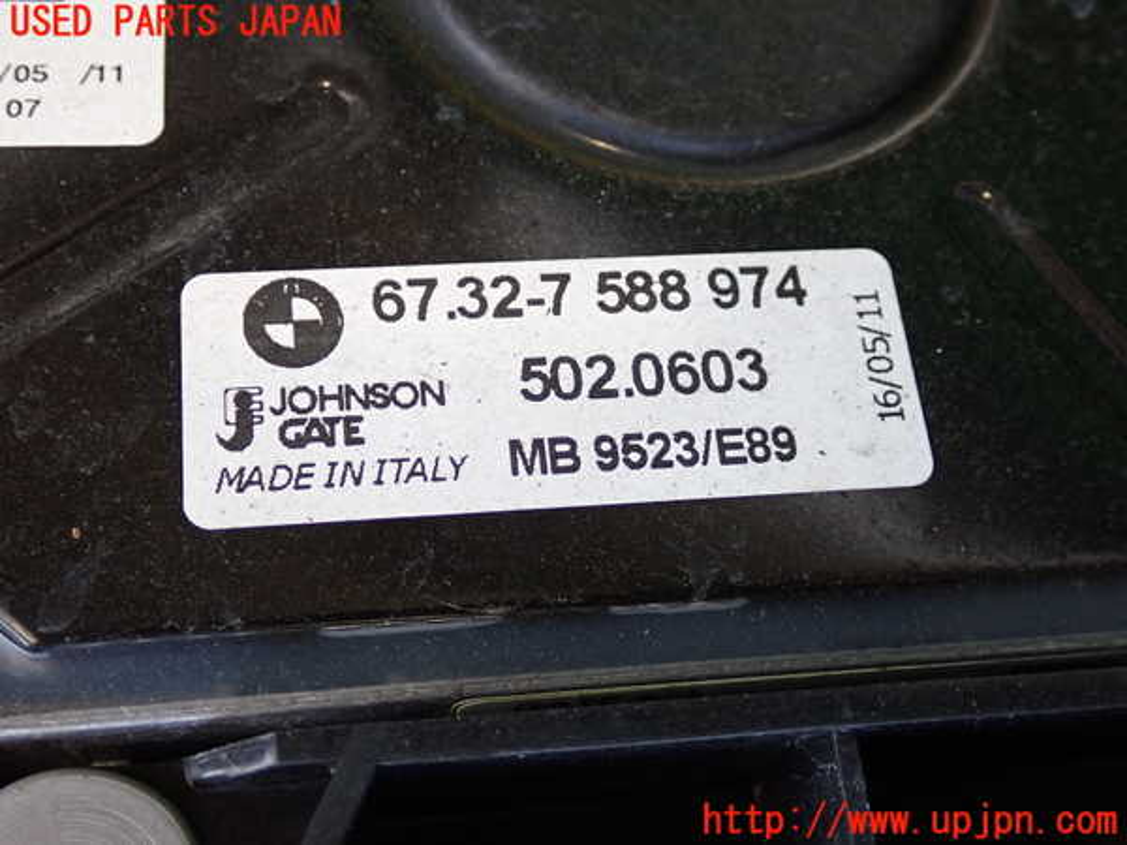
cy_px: 422
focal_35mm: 44
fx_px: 1433
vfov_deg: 32.9
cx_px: 564
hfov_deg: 42.9
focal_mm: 7.84
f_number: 2.9
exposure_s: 1/80
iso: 400
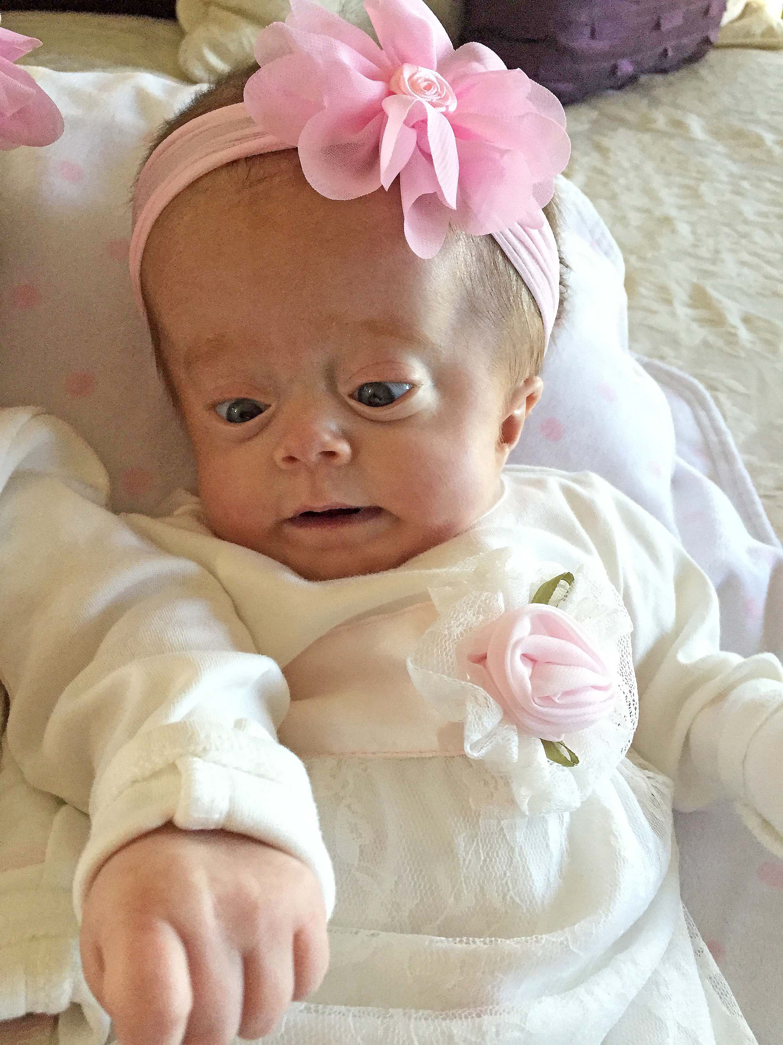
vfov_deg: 61.7
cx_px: 392
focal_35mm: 29
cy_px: 522
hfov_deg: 48.2
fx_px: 875
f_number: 2.2
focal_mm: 4.15
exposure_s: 1/30
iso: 160
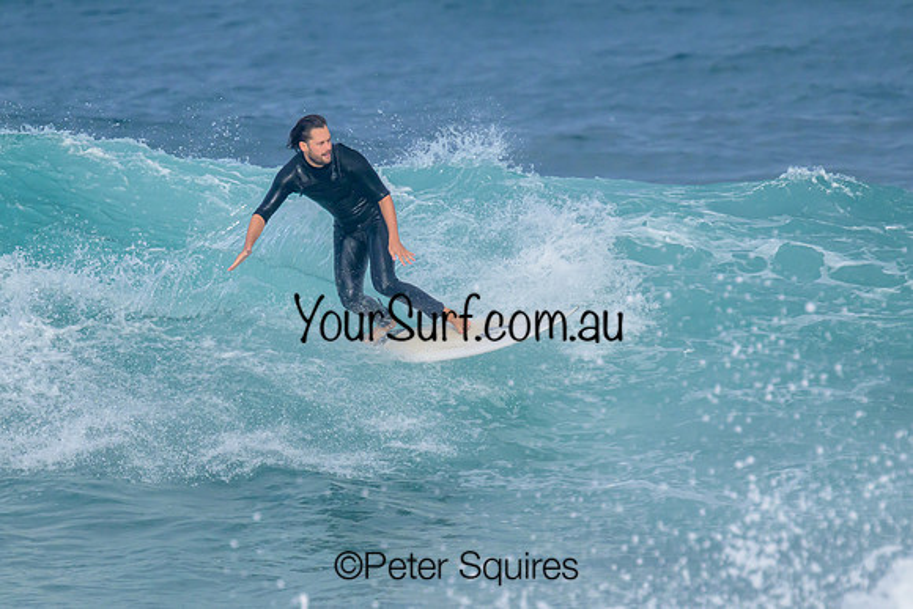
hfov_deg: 2.2
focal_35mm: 922
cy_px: 281
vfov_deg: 1.5
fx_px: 23383
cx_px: 415
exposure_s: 1/1600
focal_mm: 660
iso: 900
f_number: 11
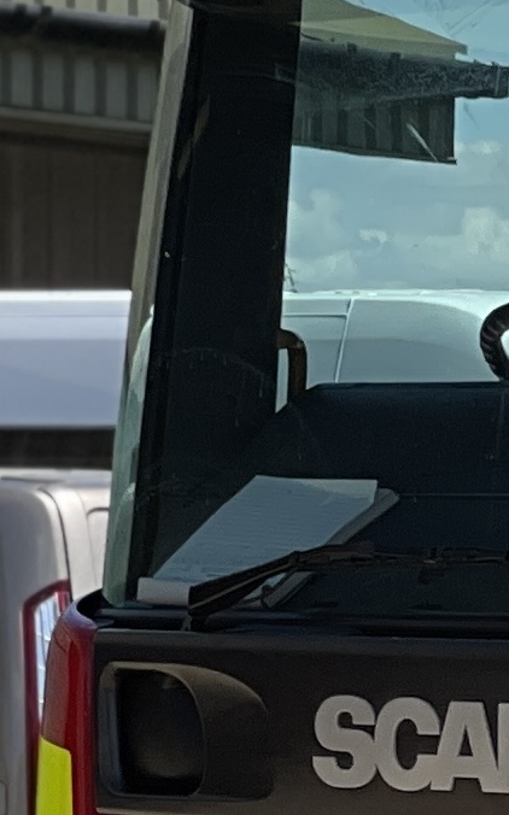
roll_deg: -0.3
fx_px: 7308
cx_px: 2260
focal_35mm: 329
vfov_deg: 6.4
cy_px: 640
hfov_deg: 3.7
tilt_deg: -0.7
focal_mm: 6
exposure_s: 1/2083
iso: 32
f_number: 2
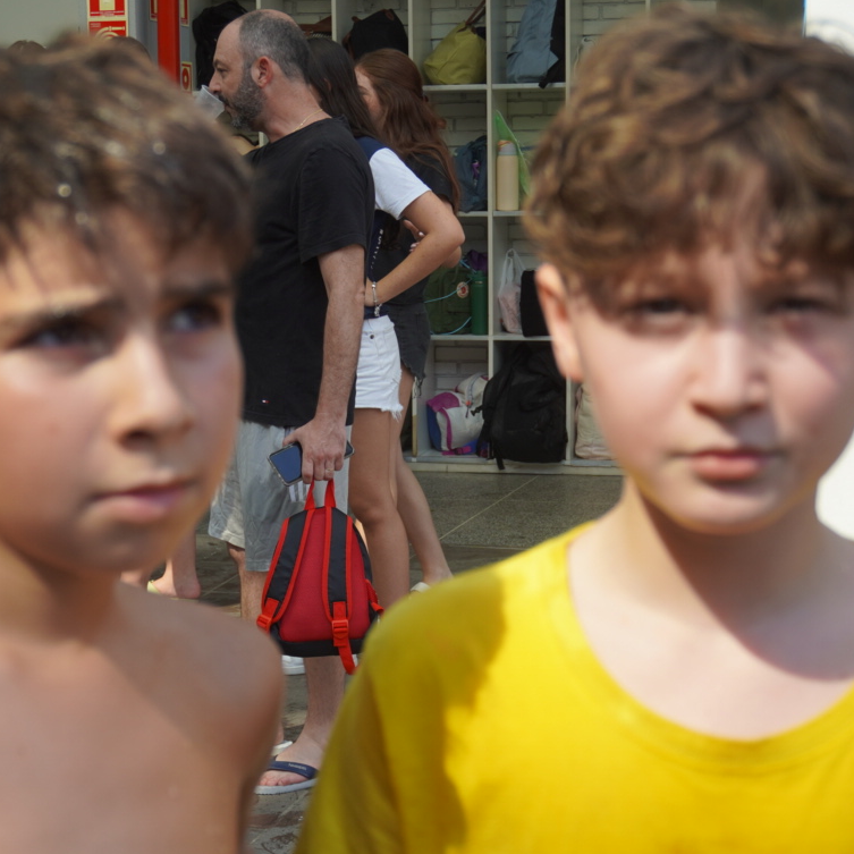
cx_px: 312
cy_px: 490
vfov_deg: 20.4
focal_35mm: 85
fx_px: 2370
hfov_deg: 20.4
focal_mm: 31
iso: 100
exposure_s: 1/160
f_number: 5
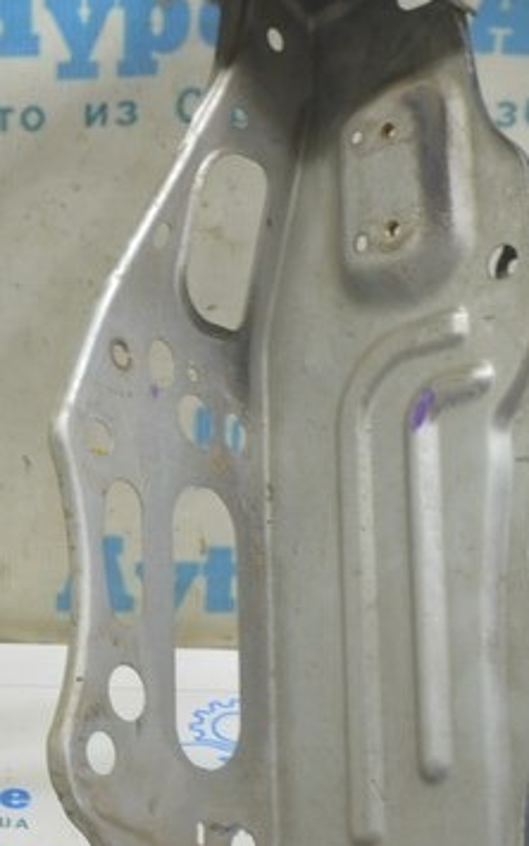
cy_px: 428
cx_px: -38
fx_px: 2237
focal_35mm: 97
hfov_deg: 13.3
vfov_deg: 21.4
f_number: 5.6
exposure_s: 1/20
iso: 400
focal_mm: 22
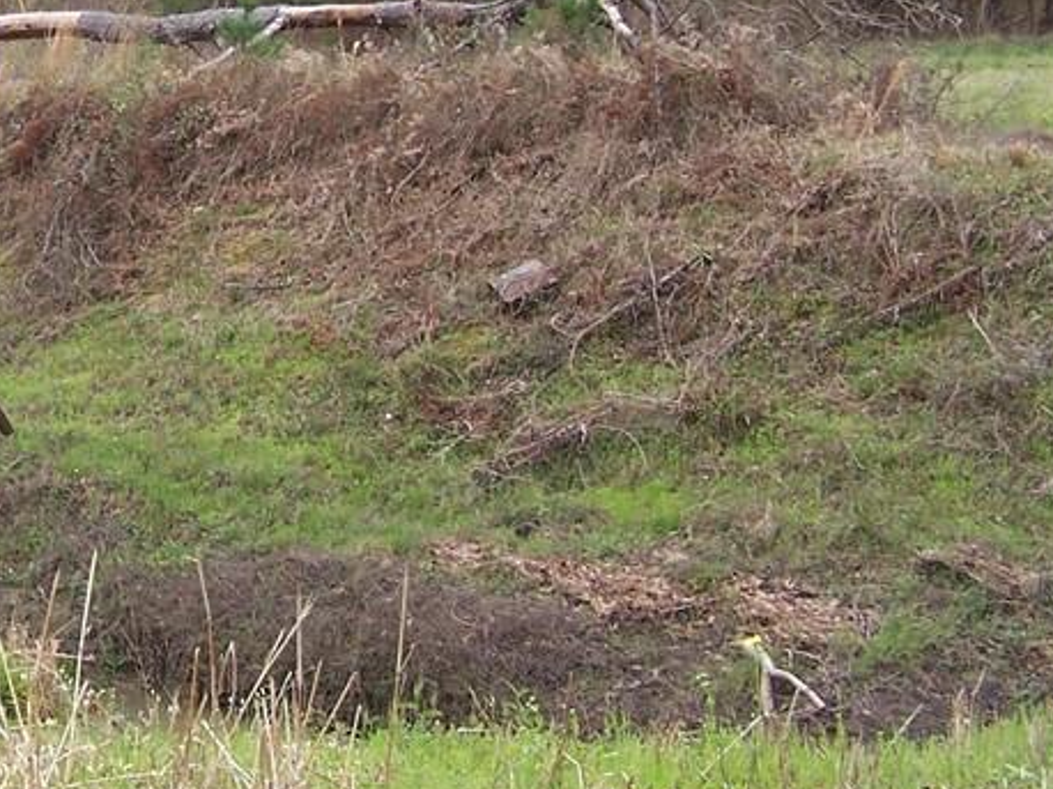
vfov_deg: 17.1
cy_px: 83
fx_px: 2584
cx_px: -57
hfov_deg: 22.0
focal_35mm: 85
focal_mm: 6.3
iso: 80
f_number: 2.8
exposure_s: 1/180
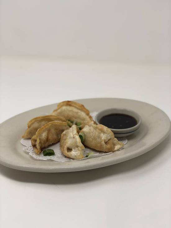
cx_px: 86
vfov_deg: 36.8
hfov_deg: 28.0
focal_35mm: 52
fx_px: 342
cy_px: 114
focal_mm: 6
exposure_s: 1/120
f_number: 2.4
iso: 25
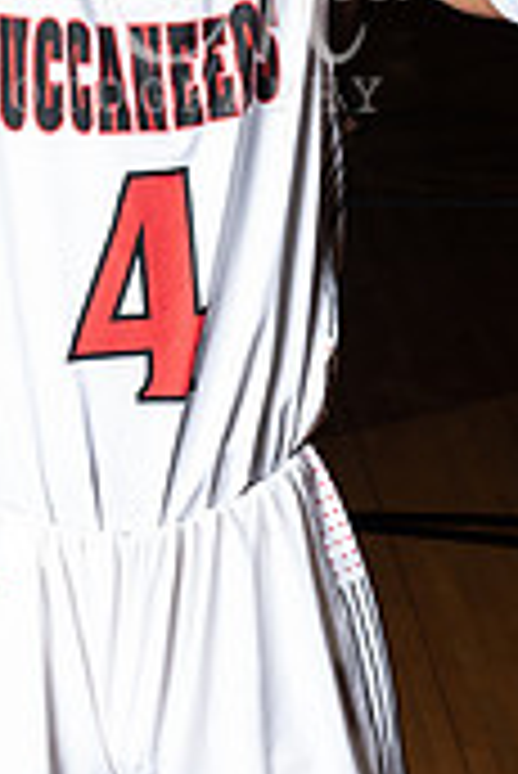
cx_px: 194
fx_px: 3942
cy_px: -112
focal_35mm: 183
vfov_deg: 11.1
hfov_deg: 7.5
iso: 320
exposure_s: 1/200
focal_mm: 70
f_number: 14
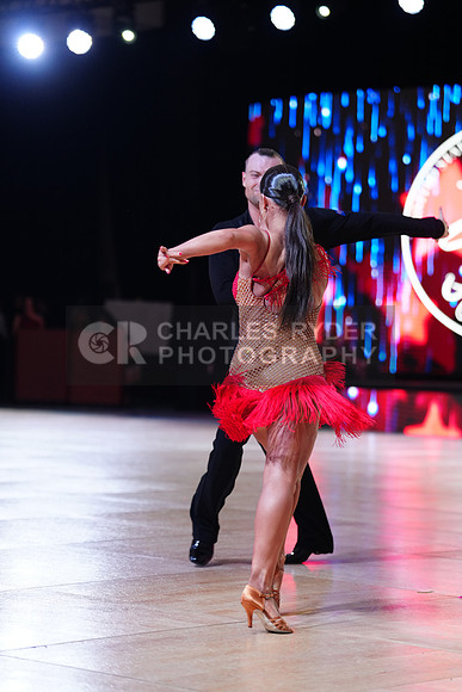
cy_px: 346
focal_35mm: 104
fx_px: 2001
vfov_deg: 19.6
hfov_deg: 13.2
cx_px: 231
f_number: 2.8
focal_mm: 104
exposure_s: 1/500
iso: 800
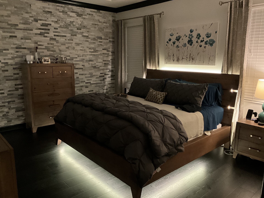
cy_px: 99
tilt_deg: -11.5
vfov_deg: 48.2
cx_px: 132
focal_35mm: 29
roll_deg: -1.2
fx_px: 221
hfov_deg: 61.7
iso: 320
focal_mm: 3
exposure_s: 1/40
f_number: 1.8
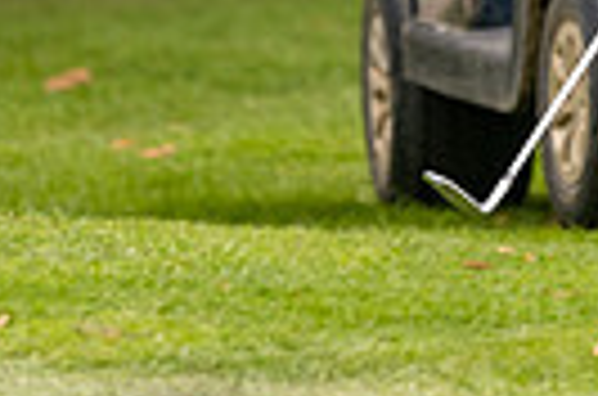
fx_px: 32629
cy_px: -394
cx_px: 526
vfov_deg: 0.7
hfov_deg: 1.0
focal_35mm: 1969
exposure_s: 1/1250
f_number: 4
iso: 400
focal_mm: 300
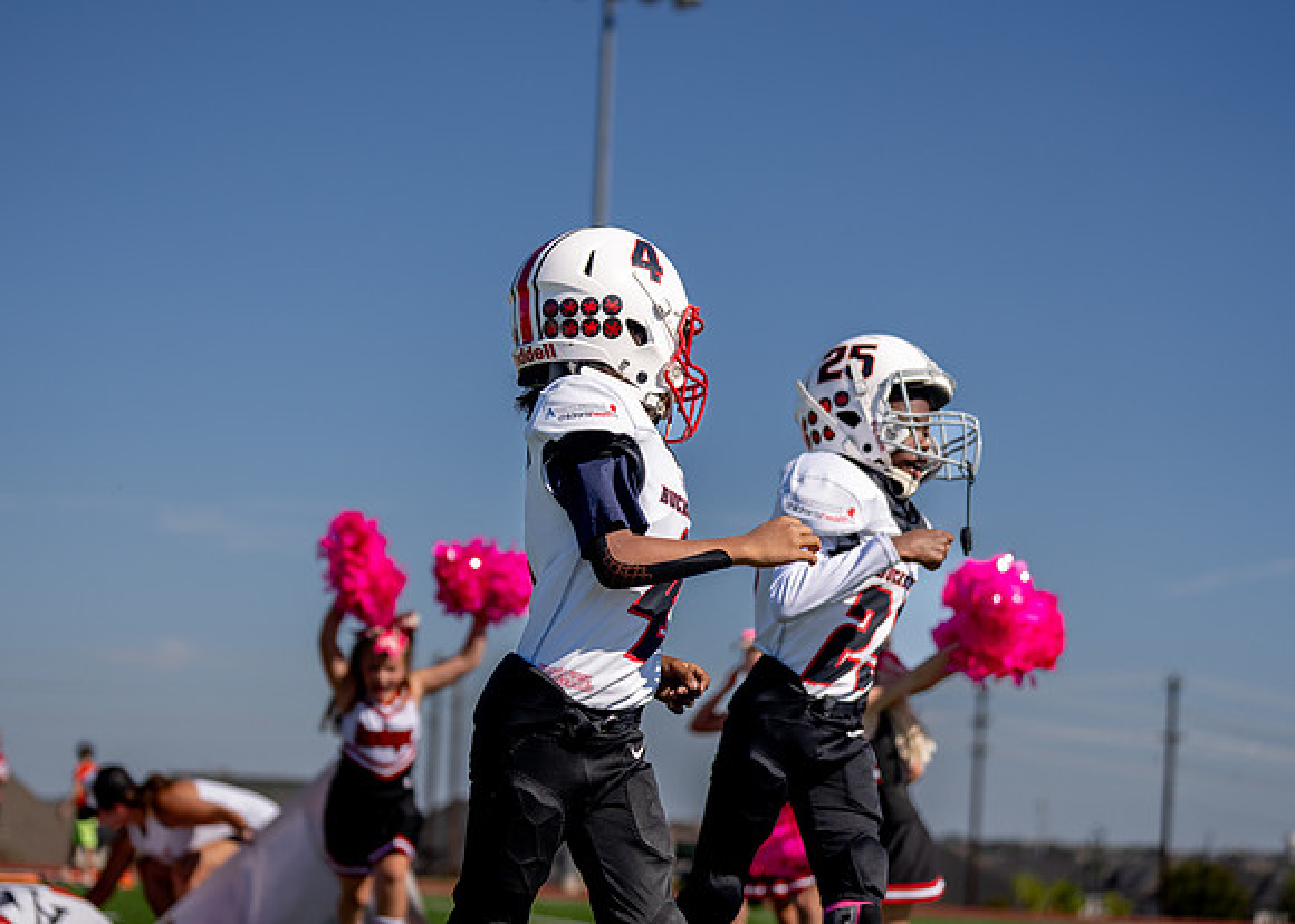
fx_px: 3008
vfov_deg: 17.5
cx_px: 602
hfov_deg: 24.3
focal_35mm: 82
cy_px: 419
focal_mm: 70
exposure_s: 1/5000
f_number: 2.8
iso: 200
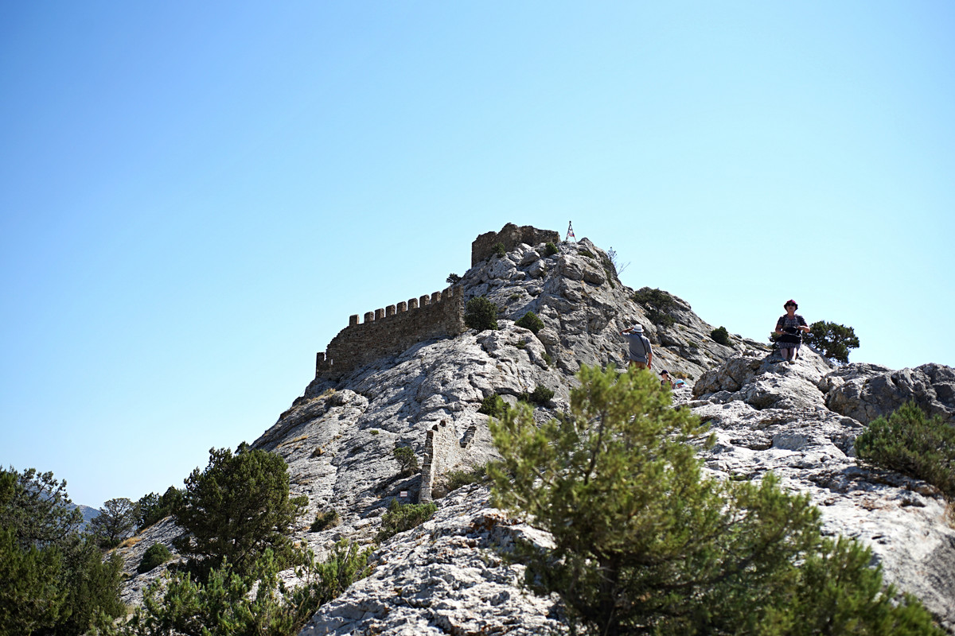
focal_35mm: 40
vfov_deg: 33.4
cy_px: 318
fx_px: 1061
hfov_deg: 48.5
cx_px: 478
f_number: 4
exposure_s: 1/1600
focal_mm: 40
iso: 100
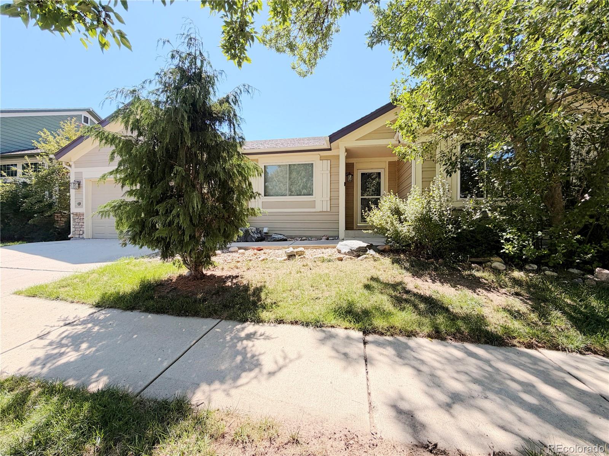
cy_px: 228
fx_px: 246
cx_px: 304
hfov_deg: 102.1
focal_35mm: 14
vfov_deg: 85.7
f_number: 2.2
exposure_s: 1/613
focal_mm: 2.22
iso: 40
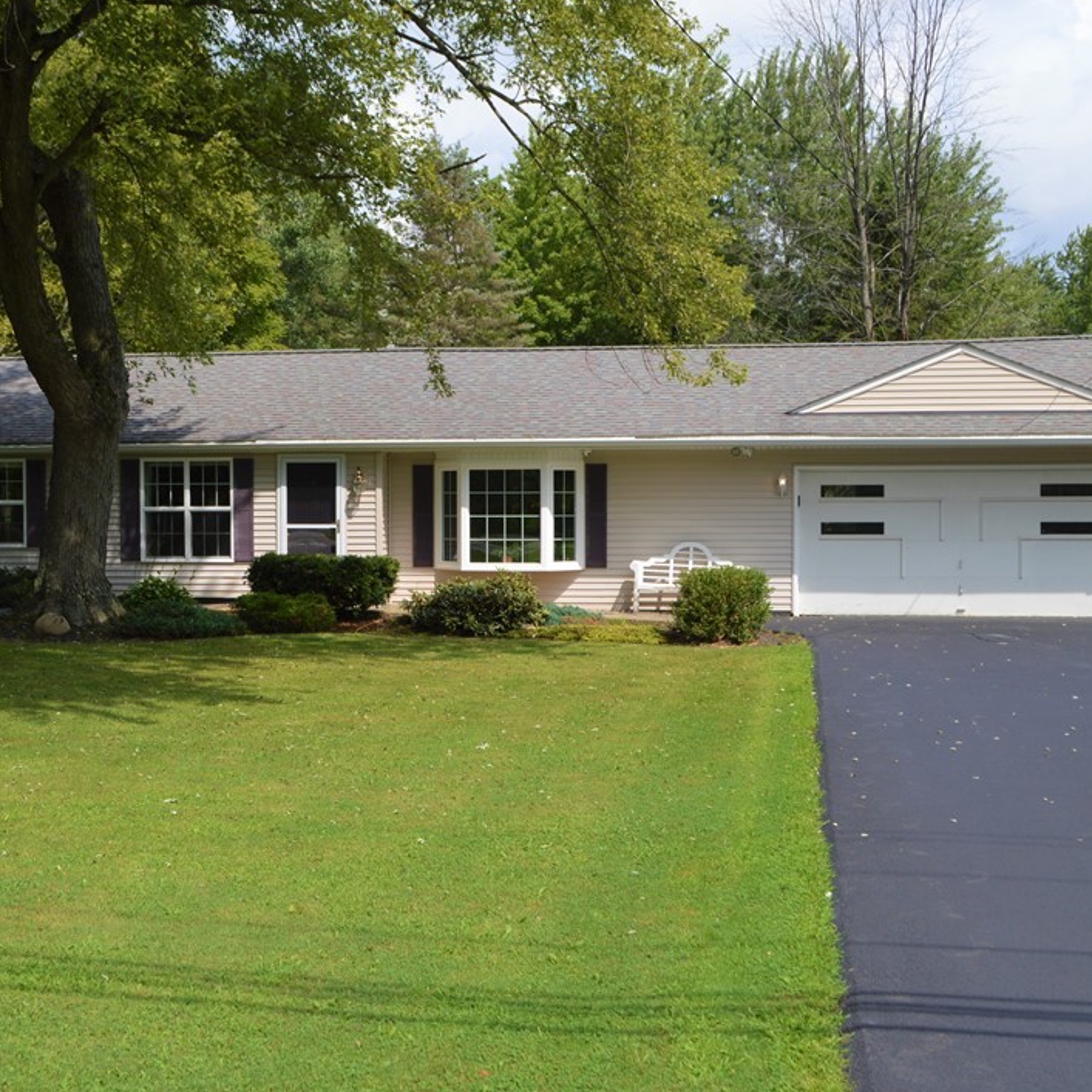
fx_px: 1677
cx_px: 393
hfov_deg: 35.8
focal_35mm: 47
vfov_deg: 36.1
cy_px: 539
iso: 100
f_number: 8
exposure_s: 1/250
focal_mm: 24
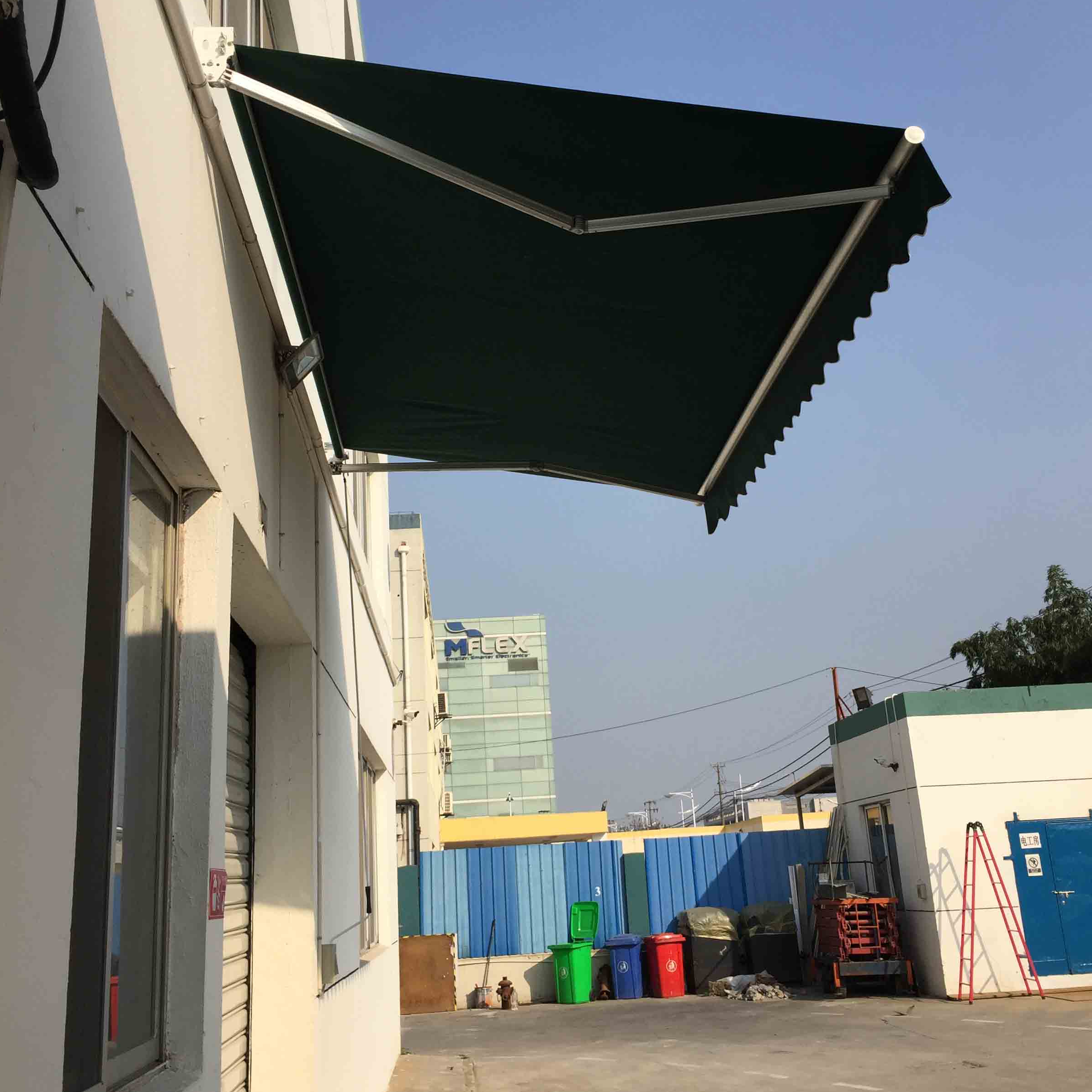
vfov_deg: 47.2
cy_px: 506
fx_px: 1249
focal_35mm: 35
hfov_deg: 47.2
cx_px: 555
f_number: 2.2
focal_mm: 4.15
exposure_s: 1/2639
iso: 32
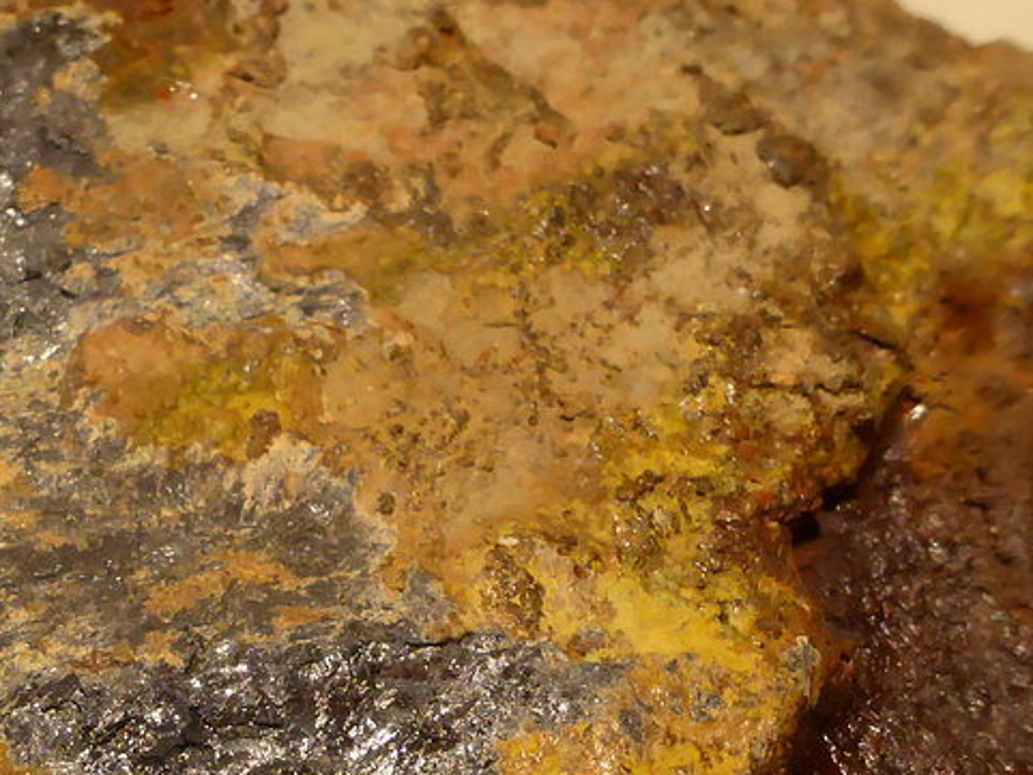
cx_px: 163
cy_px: 678
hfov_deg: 14.7
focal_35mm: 133
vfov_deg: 11.1
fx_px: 3970
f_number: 3.9
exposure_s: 1/60
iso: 200
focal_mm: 6.9
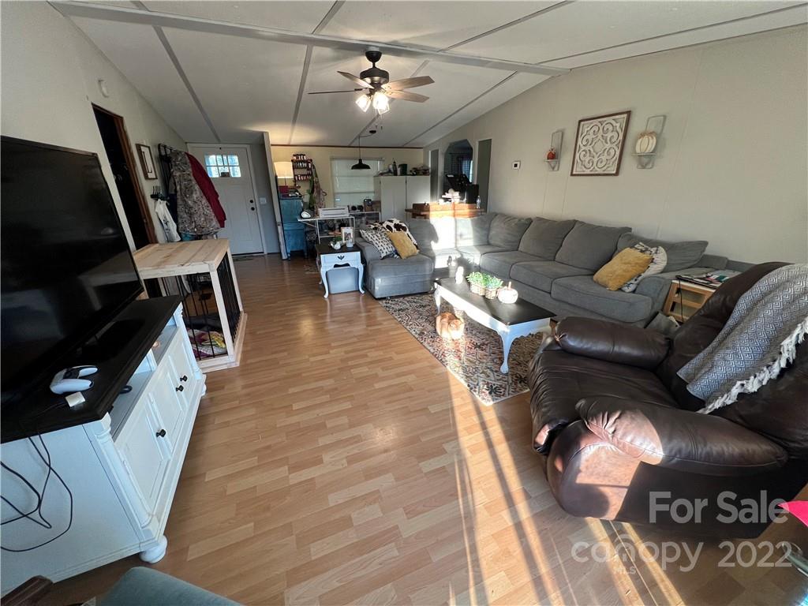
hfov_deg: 106.2
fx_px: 303
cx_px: 404
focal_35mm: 13
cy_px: 303
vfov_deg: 89.9
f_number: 1.8
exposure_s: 1/120
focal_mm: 1.57
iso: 200
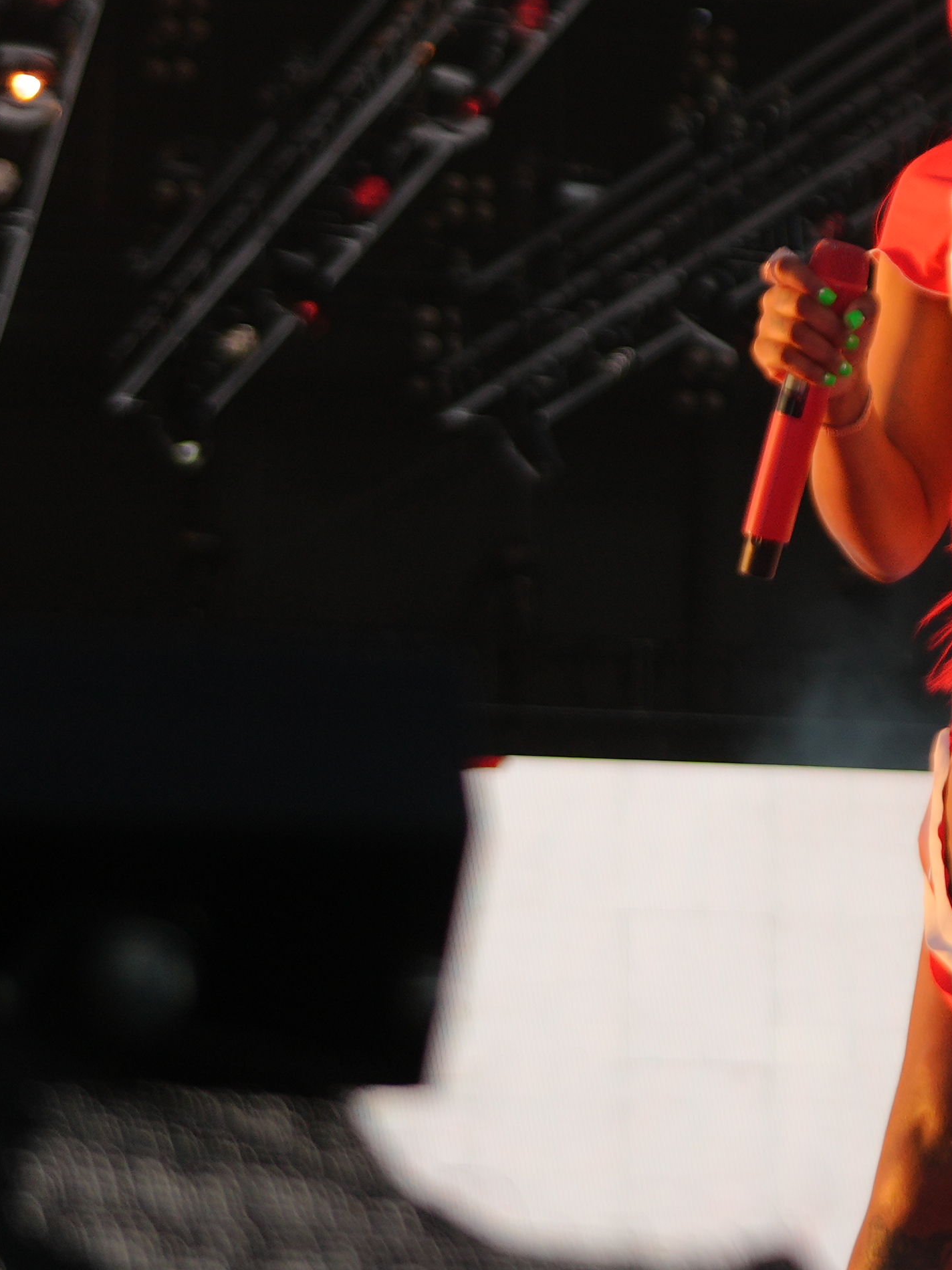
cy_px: -46
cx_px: 1211
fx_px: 6035
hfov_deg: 8.9
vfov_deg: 11.9
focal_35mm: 165
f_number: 1.8
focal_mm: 35
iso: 100
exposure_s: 1/1000
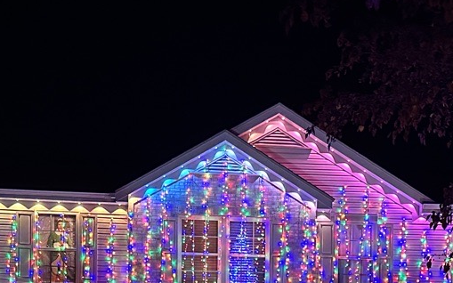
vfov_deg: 16.1
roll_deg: -0.9
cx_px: 273
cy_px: 404
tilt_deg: +1.0
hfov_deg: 27.4
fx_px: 926
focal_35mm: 75
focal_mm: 6.86
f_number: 1.78
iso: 640
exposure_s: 1/40
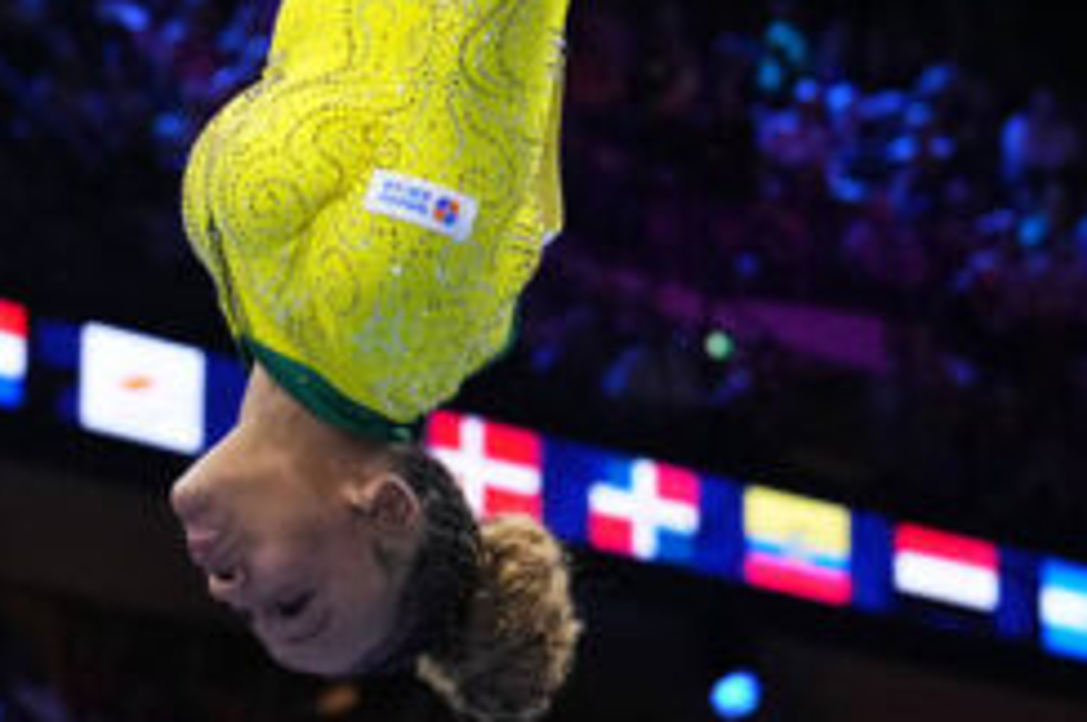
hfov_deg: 10.0
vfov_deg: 6.7
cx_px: 85
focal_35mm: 205
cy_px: 196
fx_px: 6182
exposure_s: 1/1250
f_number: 2.5
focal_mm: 50
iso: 4000
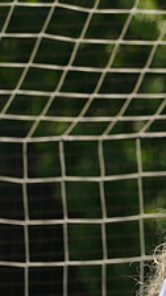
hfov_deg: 1.1
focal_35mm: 1081
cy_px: 357
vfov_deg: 2.0
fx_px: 8488
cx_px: 227
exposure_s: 1/250
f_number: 13
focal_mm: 400
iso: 200
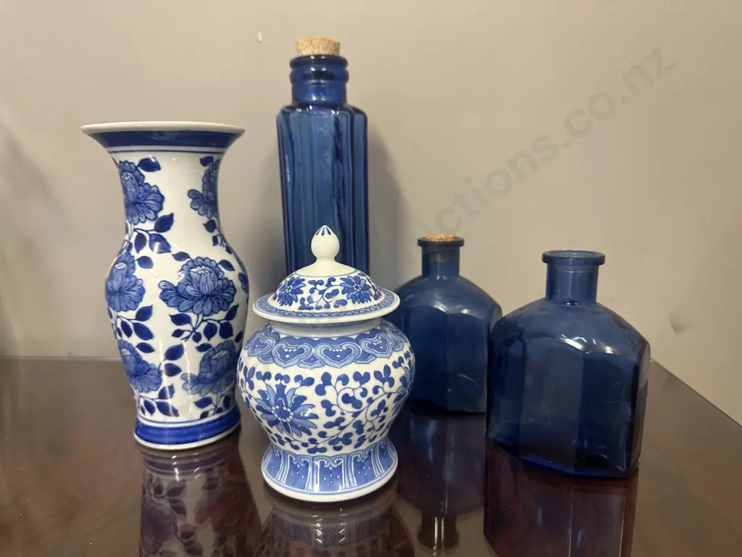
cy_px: 278
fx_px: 514
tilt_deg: -10.9
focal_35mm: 24
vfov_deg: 56.8
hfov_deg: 71.6
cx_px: 371
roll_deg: +0.3
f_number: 1.78
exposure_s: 1/50
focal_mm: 6.86
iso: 250
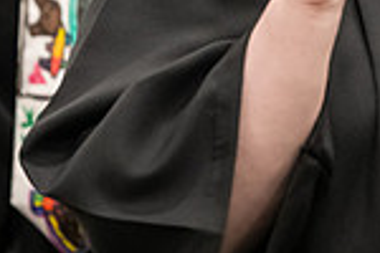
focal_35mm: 696
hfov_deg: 3.0
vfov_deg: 2.0
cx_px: 339
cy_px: -143
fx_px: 7346
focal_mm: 180
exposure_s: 1/200
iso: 3200
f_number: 3.2
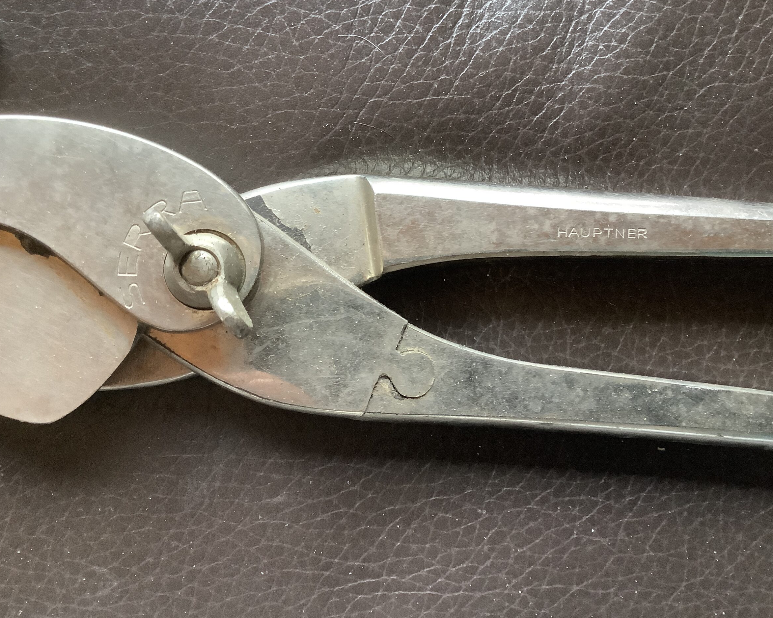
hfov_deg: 54.1
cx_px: 354
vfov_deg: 44.5
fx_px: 755
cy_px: 302
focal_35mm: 33
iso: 400
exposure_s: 1/60
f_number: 2.4
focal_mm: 3.3
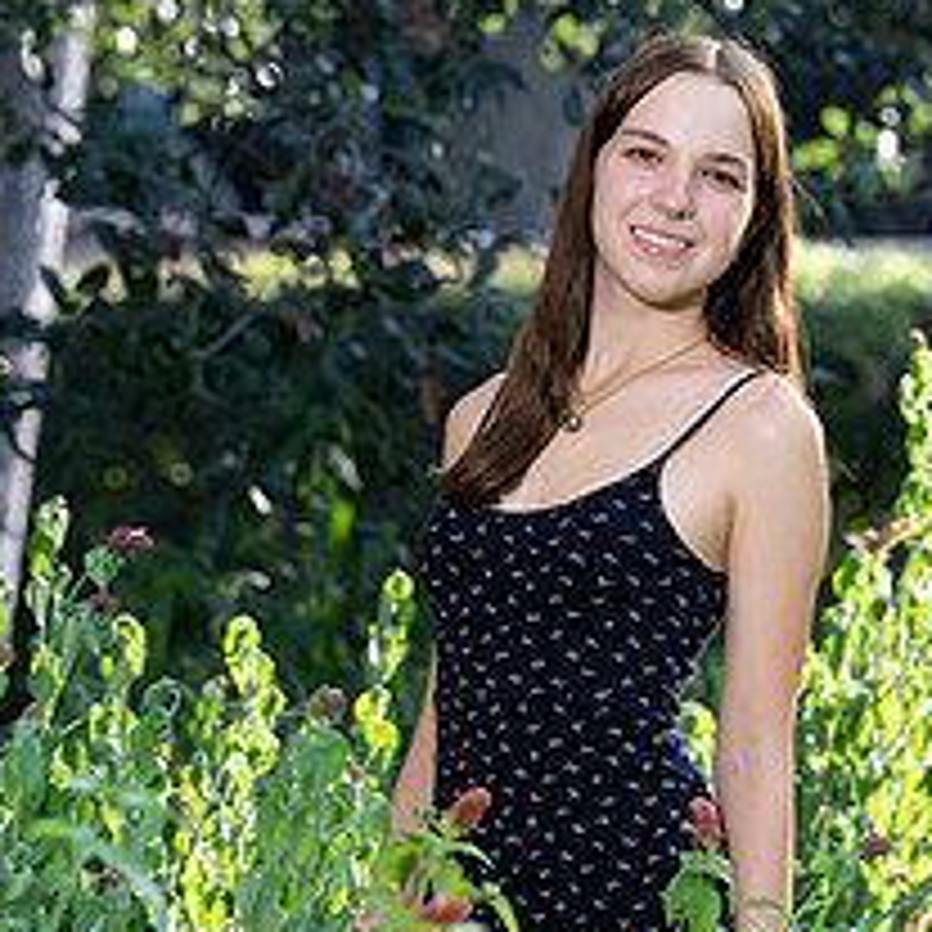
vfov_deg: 4.7
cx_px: 581
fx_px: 11240
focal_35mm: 369
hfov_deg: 4.7
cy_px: 423
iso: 640
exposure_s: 1/200
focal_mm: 200
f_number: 8
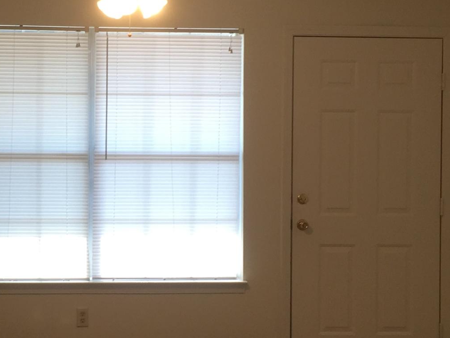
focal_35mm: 86
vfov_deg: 17.2
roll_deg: -1.7
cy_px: 157
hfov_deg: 22.5
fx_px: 1118
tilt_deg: -1.5
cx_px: 99
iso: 32
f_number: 2.2
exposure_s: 1/40
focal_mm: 4.15
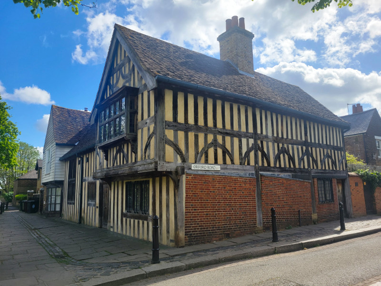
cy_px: 143
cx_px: 190
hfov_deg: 67.3
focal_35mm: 26
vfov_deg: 53.1
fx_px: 286
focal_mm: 5.4
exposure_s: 1/2016
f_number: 1.8
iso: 40
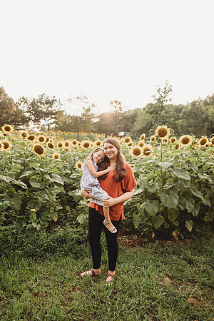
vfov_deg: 73.7
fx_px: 214
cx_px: 107
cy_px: 160
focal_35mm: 24
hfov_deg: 53.1
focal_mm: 24
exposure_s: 1/500
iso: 125
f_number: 2.2
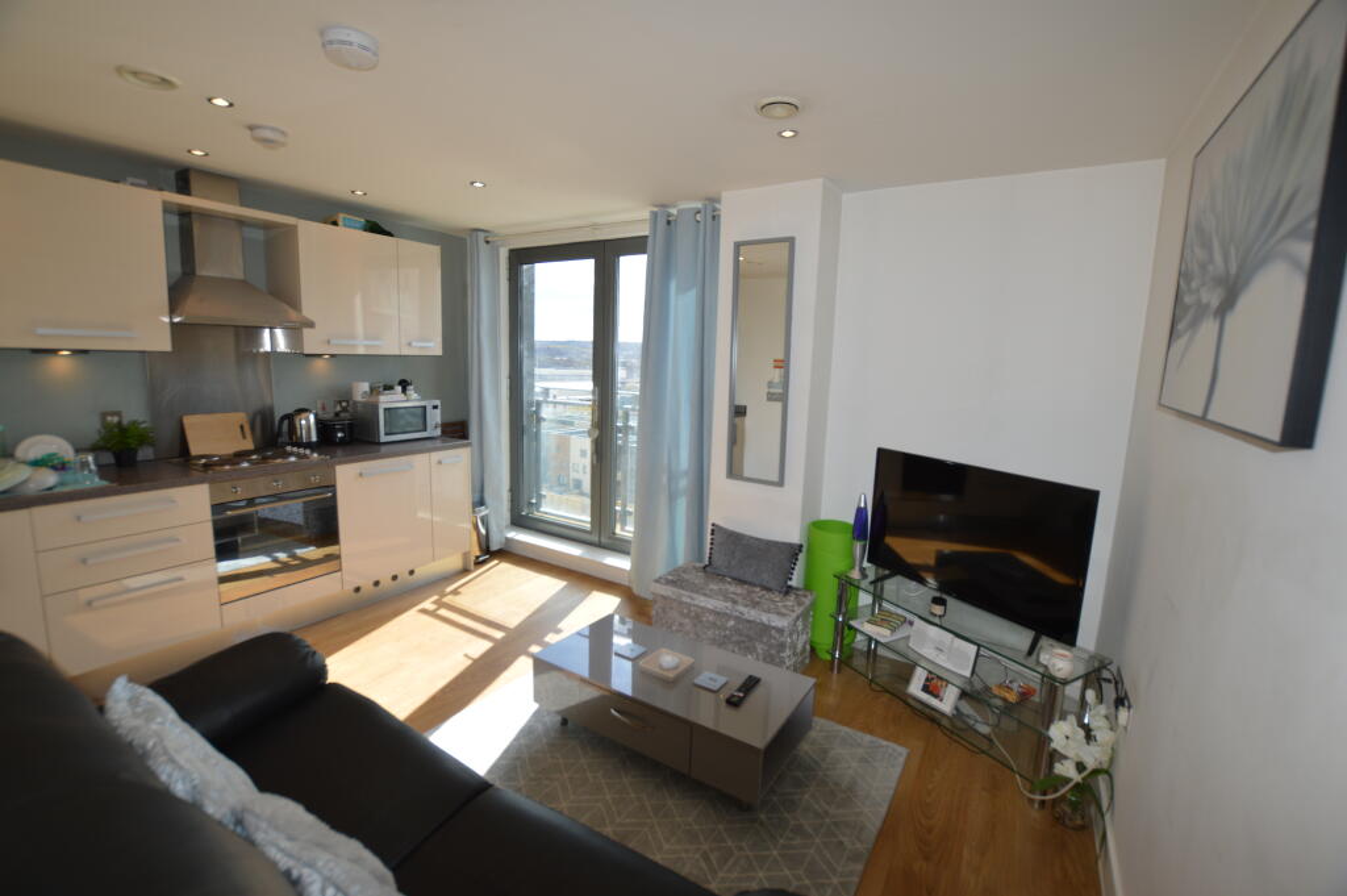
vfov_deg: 77.2
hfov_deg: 100.4
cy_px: 448
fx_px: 561
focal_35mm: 15
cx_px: 674
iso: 100
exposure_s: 1/200
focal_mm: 10
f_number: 4.5
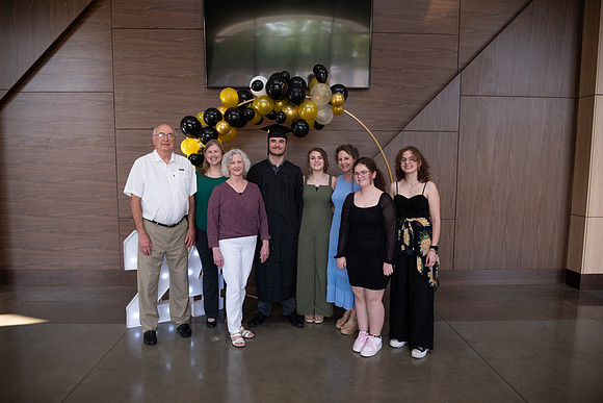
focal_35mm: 24
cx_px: 302
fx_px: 402
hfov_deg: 73.7
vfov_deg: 53.2
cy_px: 202
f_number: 4
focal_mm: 24
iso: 1600
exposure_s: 1/250
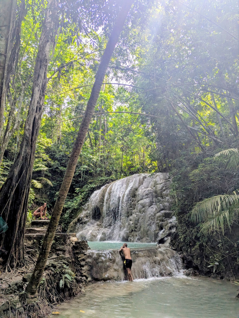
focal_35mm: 24
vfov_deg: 71.5
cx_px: 120
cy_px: 159
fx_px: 220
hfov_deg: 56.9
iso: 46
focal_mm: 6.81
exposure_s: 1/444
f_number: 1.85
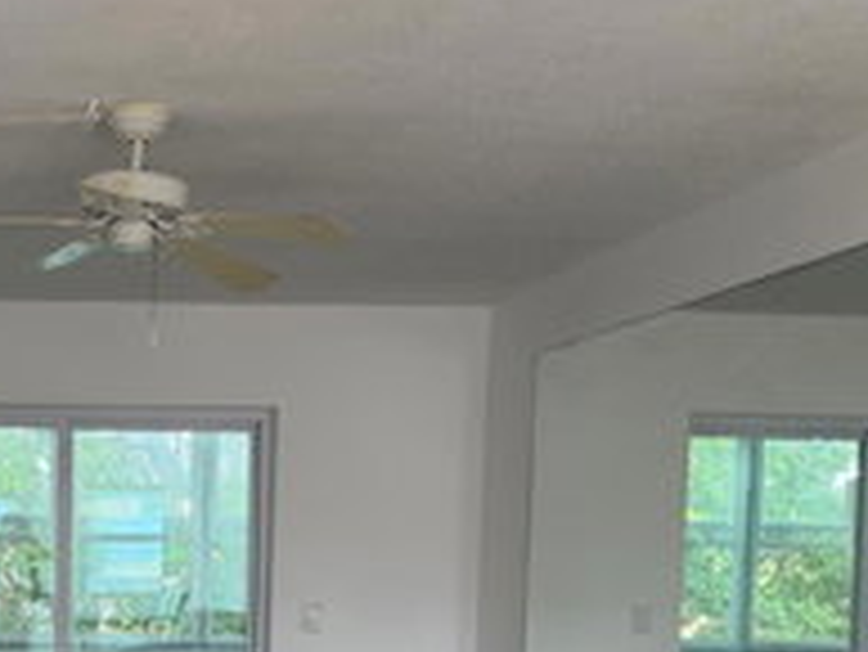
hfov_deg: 34.4
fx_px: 1330
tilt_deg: -3.6
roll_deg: -0.6
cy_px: 634
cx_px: 106
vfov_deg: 26.3
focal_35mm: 53
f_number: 1.78
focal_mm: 6.76
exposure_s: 1/60
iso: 125
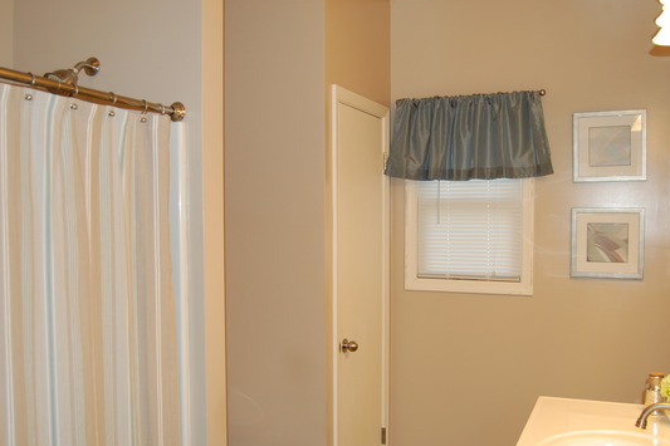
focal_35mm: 36
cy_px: 249
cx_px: 333
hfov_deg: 53.1
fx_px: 670
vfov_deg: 36.8
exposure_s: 1/60
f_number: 3.8
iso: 400
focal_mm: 20
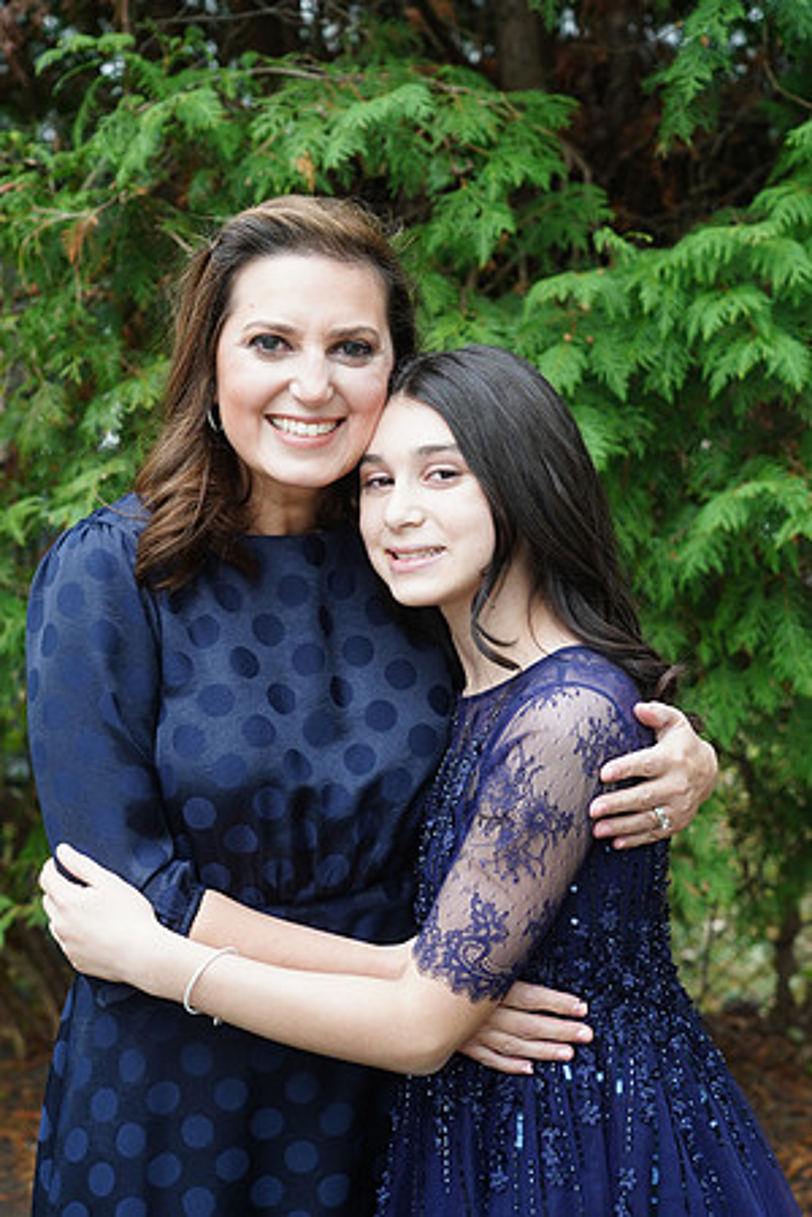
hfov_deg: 21.6
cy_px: 608
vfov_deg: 31.9
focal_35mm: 63
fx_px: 2131
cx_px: 406
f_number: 5.6
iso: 500
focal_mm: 63
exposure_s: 1/125
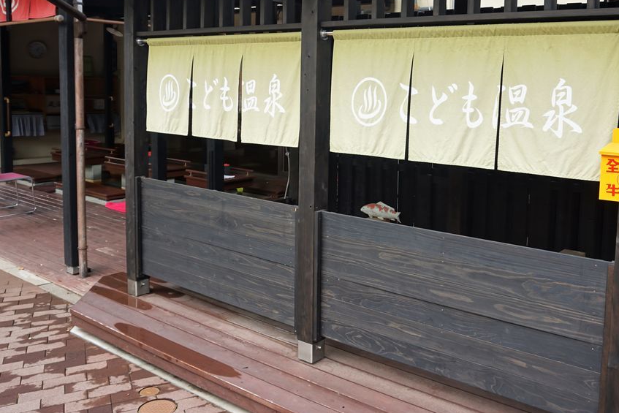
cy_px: 141
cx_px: 403
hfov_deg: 54.8
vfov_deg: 38.5
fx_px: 585
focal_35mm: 34
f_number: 5.6
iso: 100
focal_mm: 16
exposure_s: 1/80
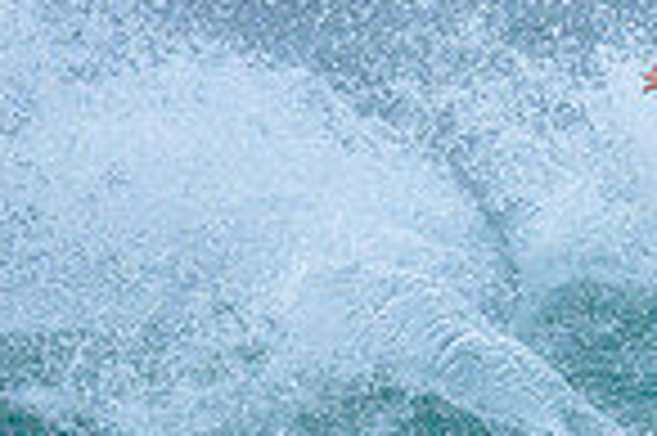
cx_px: 629
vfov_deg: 0.3
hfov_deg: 0.5
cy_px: 579
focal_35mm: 4354
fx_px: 79371
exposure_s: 1/3200
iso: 1800
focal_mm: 800
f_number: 6.3
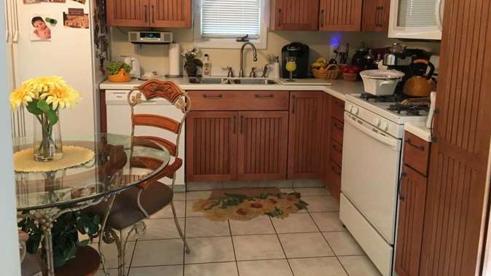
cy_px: 98
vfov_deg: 36.4
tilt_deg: -9.2
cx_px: 243
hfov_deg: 61.0
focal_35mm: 32
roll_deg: -0.7
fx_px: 417
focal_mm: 4.15
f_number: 2.2
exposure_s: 1/30
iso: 200
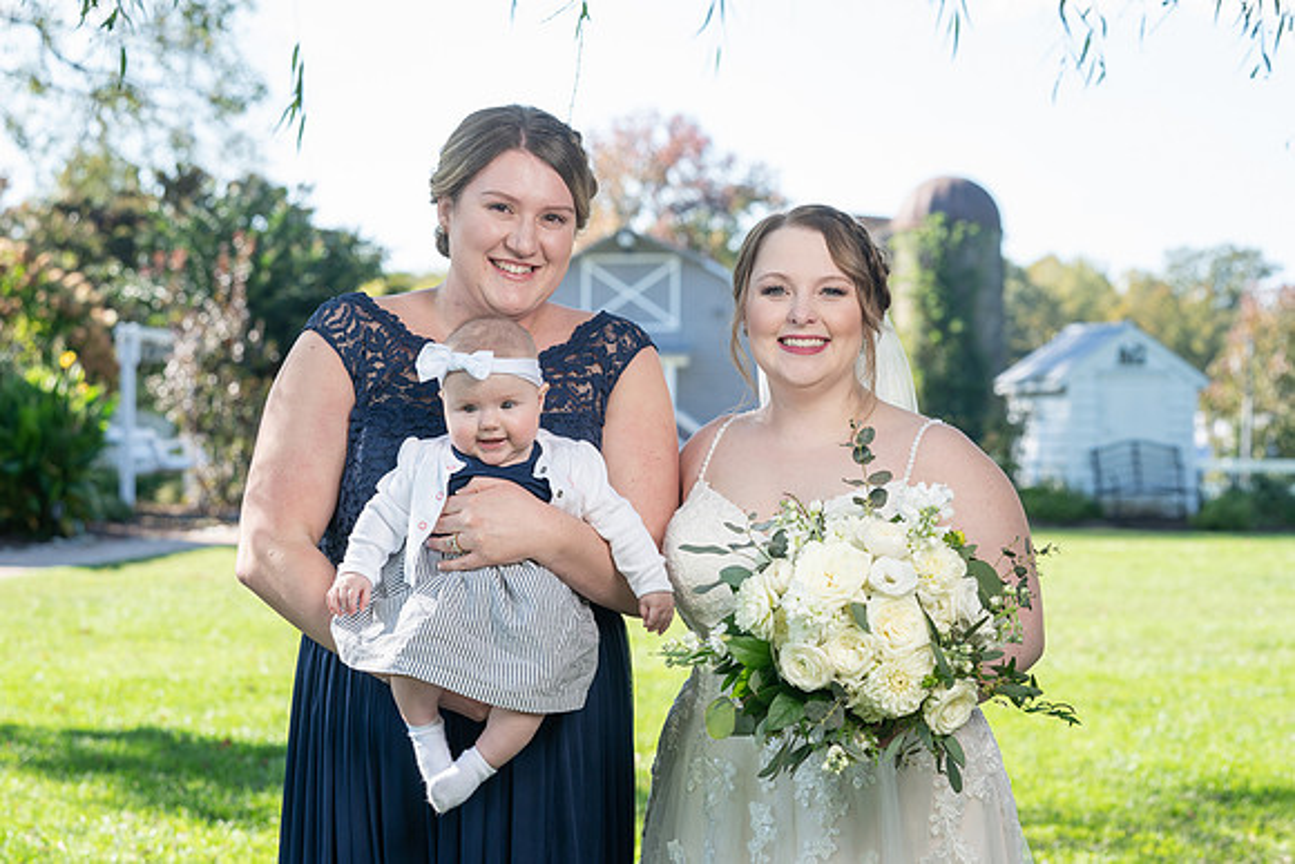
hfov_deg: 22.6
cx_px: 704
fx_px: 3246
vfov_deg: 15.2
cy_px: 470
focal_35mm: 90
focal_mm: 81
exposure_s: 1/200
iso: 200
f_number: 5.6
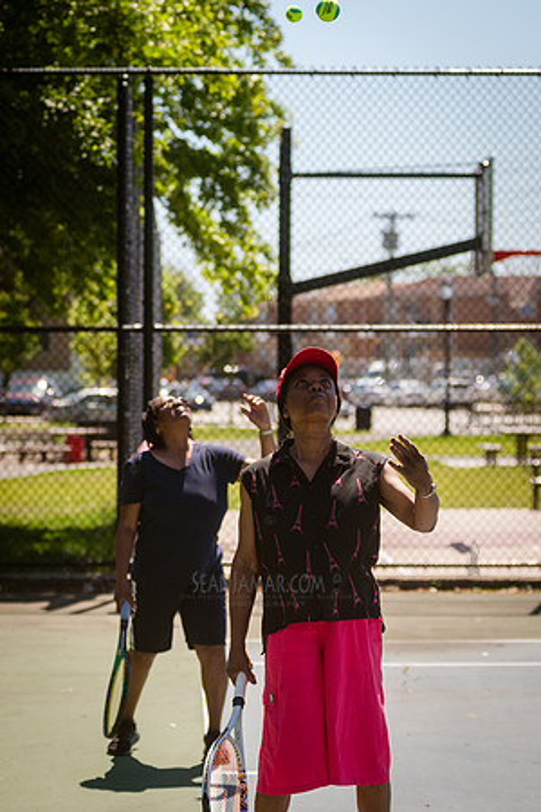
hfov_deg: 11.4
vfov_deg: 17.0
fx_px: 2708
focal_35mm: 120
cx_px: 197
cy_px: 406
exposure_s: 1/1600
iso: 200
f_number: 3.5
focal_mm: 80
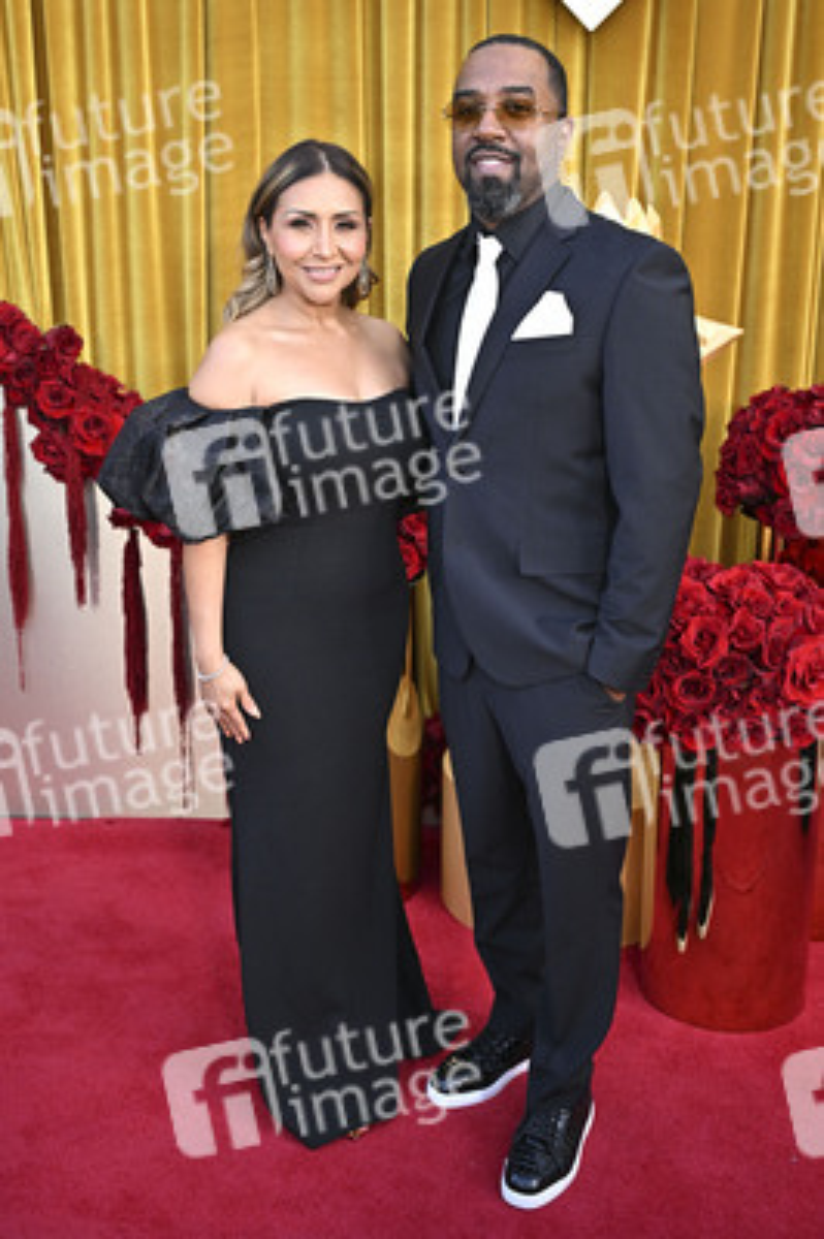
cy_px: 620
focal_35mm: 38
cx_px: 412
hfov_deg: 35.0
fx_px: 1307
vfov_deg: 50.7
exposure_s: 1/400
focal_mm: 38
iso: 1600
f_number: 4.5
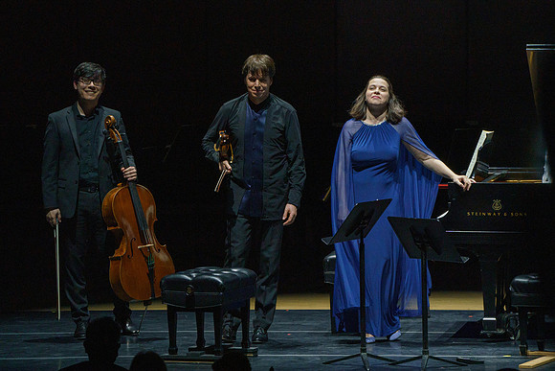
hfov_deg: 6.6
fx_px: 4841
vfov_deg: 4.4
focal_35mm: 314
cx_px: 237
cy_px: 158
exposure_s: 1/320
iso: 3200
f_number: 8
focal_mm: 274
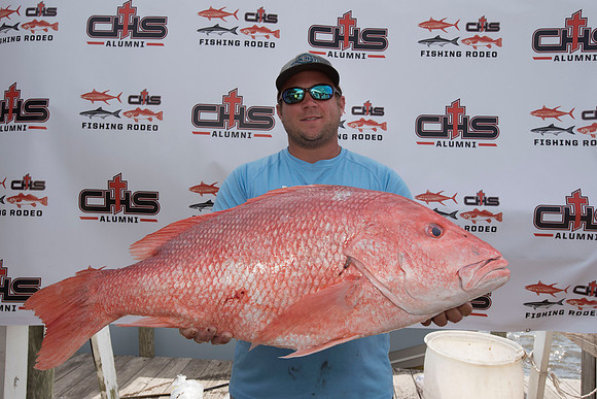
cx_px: 298
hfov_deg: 61.9
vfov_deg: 43.6
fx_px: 498
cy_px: 200
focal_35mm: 30
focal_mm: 30
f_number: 10
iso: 250
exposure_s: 1/400
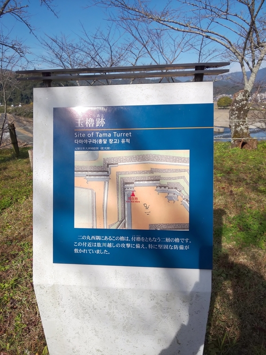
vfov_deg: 81.7
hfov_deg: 66.0
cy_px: 178
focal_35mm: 20
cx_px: 133
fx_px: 205
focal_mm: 3.45
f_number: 1.94
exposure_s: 1/1011
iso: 28
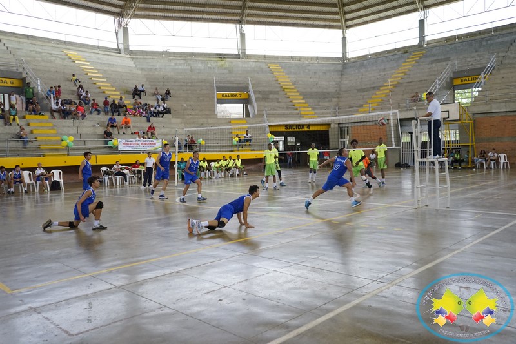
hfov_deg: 63.7
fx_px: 416
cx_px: 258
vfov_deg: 44.9
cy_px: 172
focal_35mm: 29
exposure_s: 1/640
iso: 4000
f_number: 3.5
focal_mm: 29
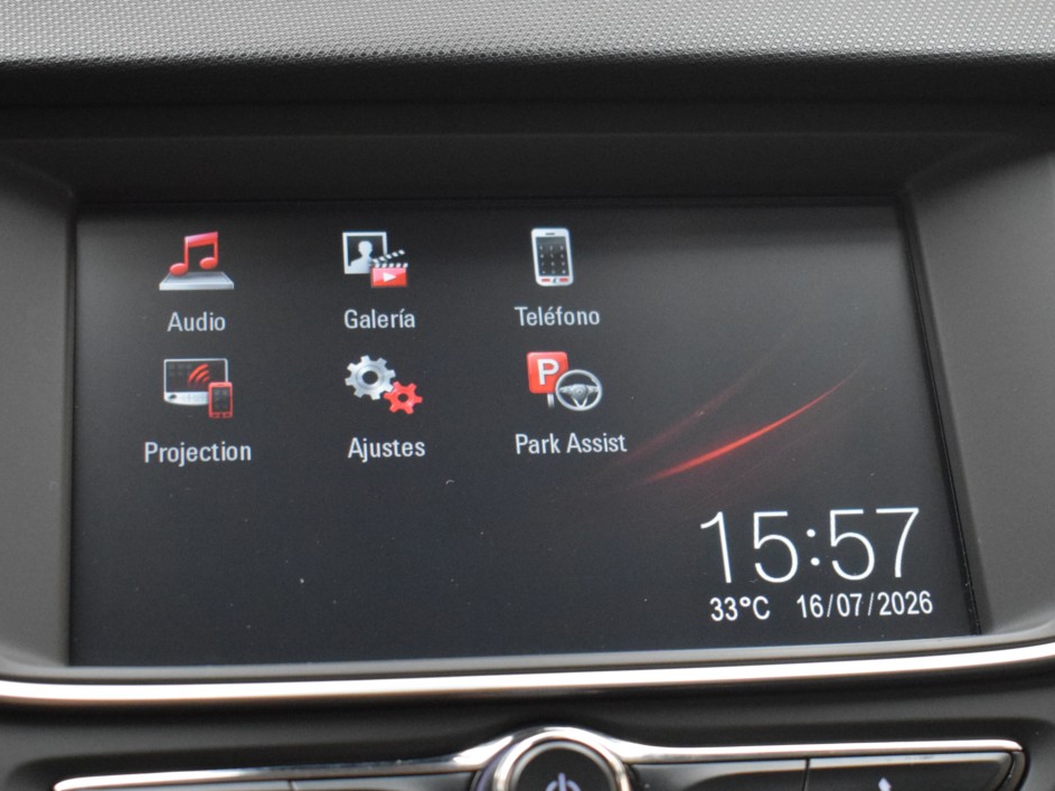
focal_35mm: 78
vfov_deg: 18.9
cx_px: 536
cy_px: 454
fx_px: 2377
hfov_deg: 25.0
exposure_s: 1/60
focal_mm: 34
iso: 3600
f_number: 4.5
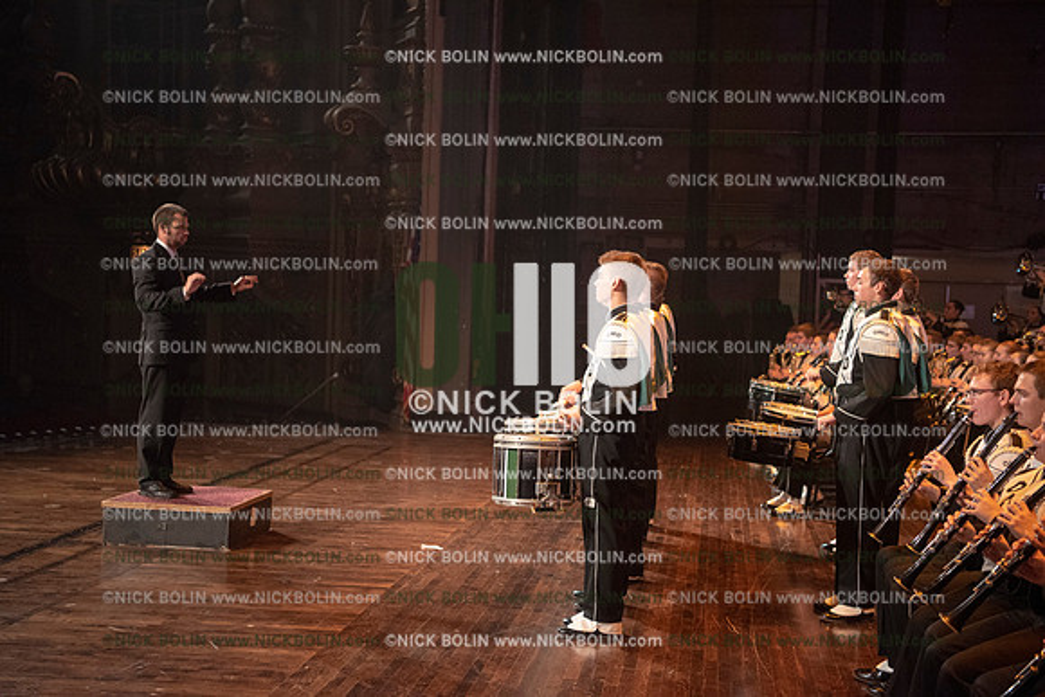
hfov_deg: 38.2
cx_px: 522
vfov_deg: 26.0
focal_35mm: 52
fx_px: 1510
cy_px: 348
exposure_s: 1/200
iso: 2000
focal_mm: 52
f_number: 2.8
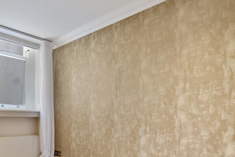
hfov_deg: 63.8
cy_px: 112
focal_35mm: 25
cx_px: 40
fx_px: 163
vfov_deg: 49.8
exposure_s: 1/4
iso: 200
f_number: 5.6
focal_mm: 10
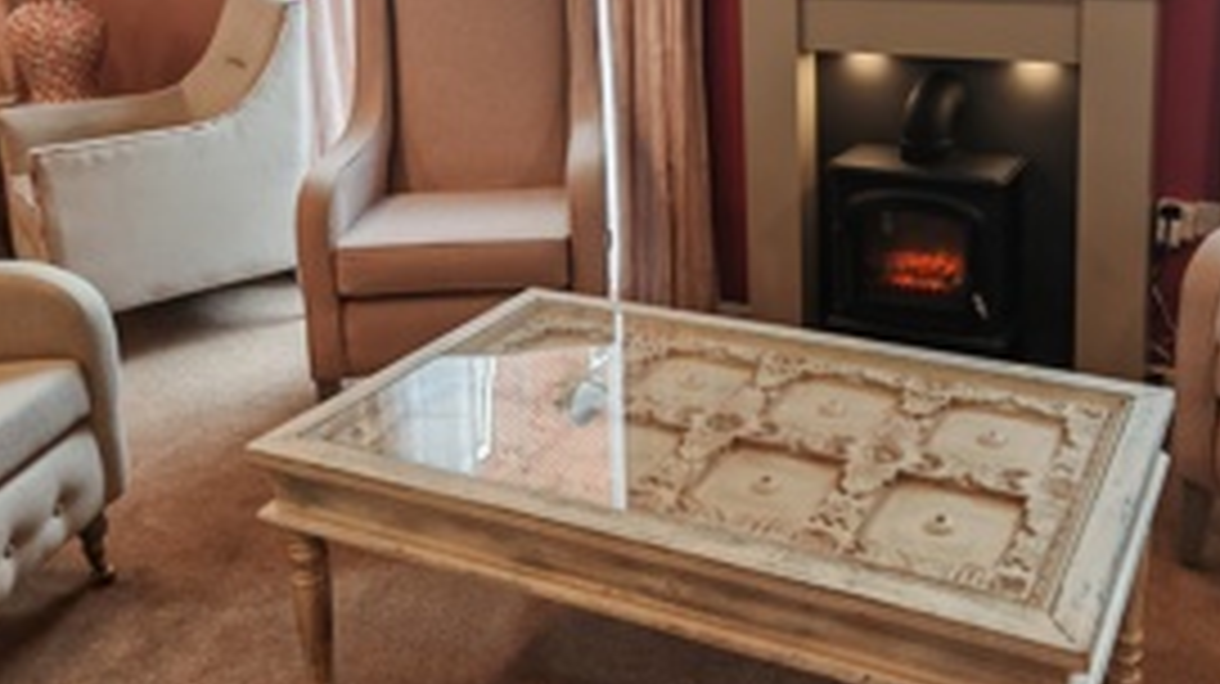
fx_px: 1261
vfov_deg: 29.4
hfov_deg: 51.1
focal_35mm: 39
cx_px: 770
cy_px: 99
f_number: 1.9
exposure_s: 1/100
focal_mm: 6.67
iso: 50
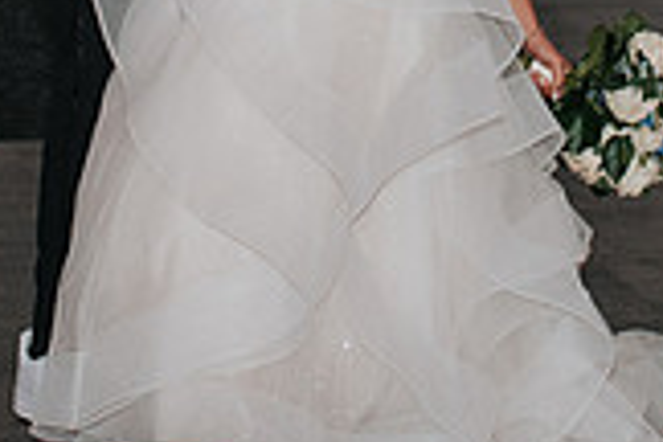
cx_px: 312
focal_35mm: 220
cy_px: -287
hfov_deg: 9.4
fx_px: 4051
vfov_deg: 6.1
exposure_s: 1/200
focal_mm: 35
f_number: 2.8
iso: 1000
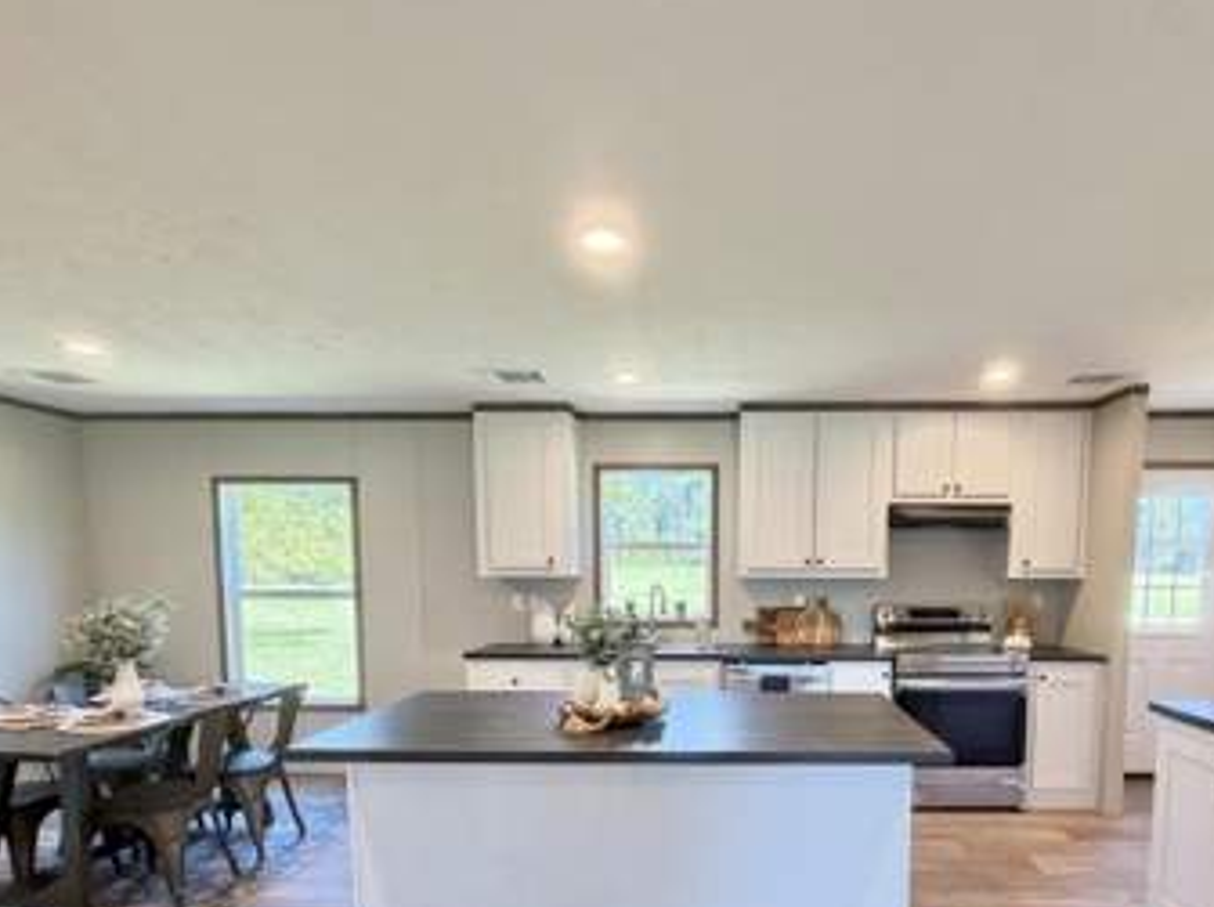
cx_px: 719
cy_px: 627
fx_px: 700
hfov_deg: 81.0
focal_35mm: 20
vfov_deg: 63.6
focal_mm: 2.22
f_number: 2.2
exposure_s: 1/120
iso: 250
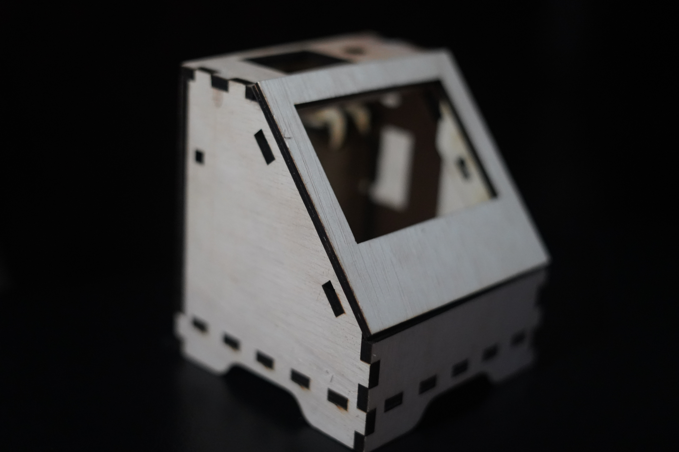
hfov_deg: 39.6
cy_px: 226
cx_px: 340
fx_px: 943
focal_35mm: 50
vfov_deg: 27.0
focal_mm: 50
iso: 6400
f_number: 2
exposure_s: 1/160
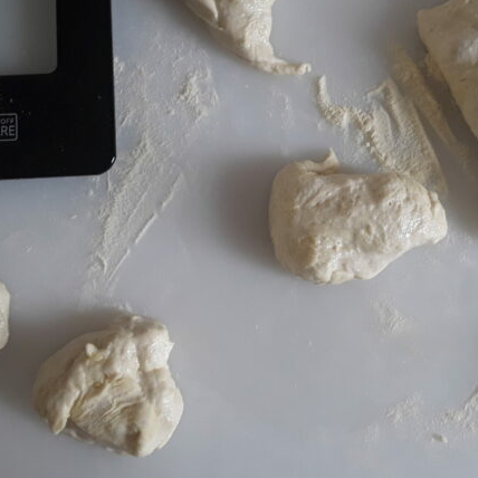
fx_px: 609
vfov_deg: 42.7
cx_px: 269
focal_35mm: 39
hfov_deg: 42.8
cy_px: 198
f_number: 1.9
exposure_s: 1/33
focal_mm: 2.91
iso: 50
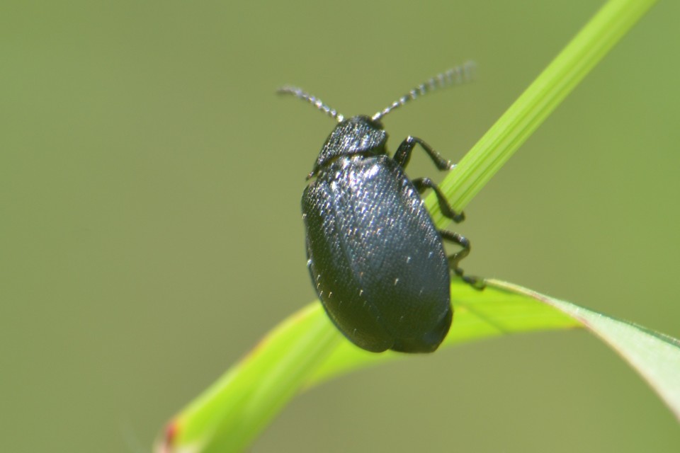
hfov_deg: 5.7
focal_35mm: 360
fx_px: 6799
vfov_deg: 3.8
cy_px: 226
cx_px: 340
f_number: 8
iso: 250
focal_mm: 240
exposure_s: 1/125
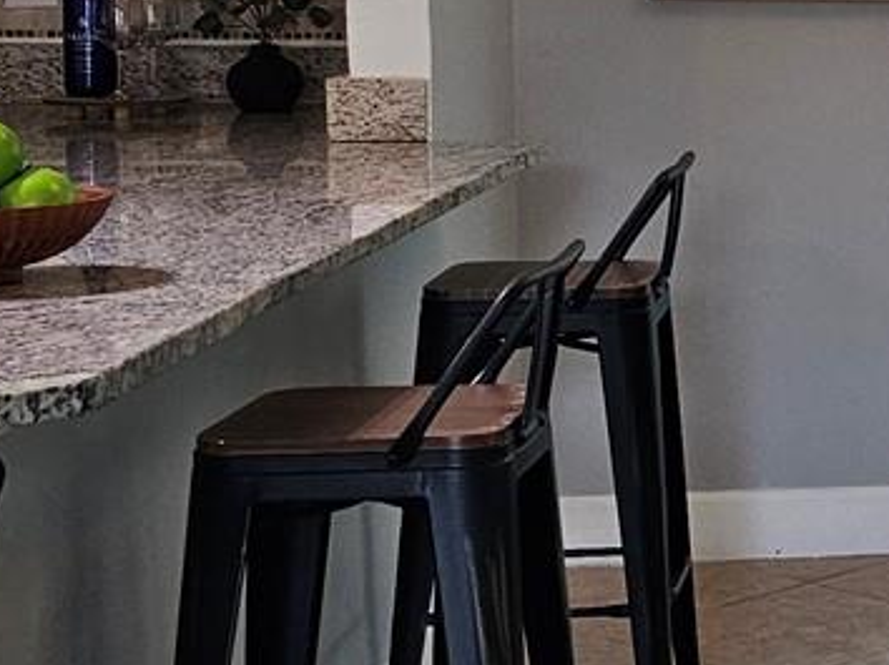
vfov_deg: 14.1
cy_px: 146
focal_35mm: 104
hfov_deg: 16.0
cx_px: 1610
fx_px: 2669
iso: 200
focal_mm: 6.3
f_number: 1.7
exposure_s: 1/120
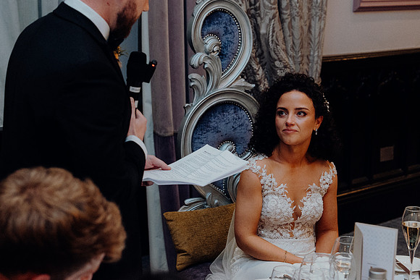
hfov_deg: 26.0
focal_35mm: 78
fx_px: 910
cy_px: 140
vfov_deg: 17.5
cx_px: 210
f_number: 3.5
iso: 2500
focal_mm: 52
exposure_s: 1/160
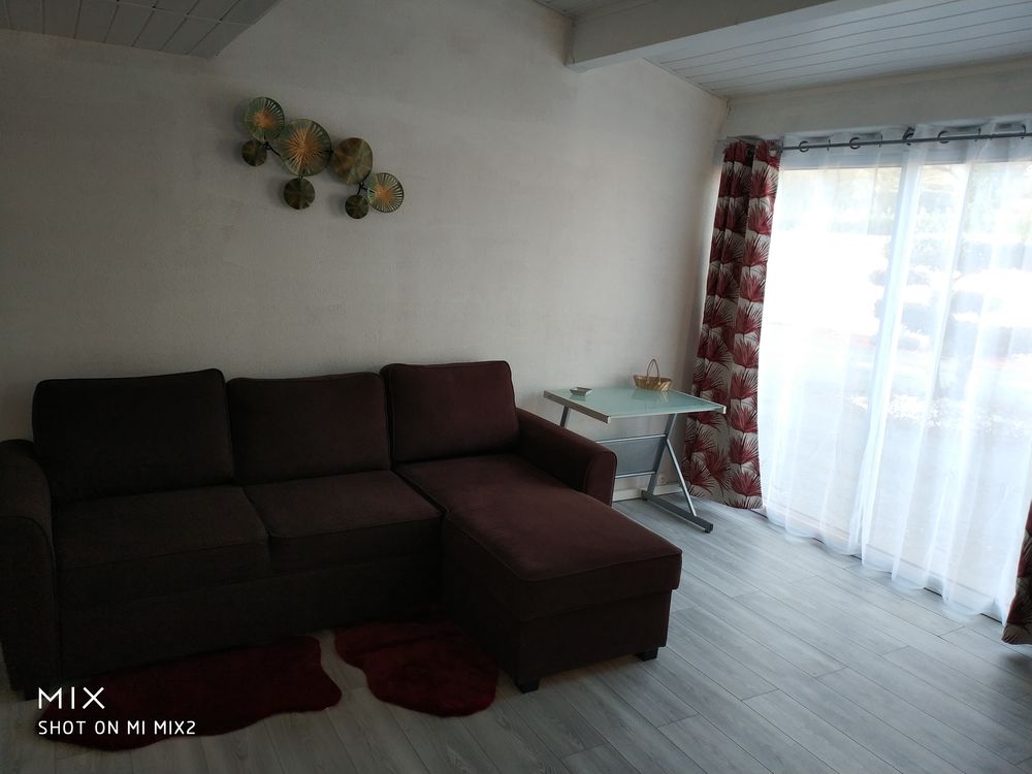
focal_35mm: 32
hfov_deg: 56.8
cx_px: 516
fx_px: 954
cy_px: 387
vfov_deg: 44.2
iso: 160
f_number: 2
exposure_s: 1/50
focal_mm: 4.5
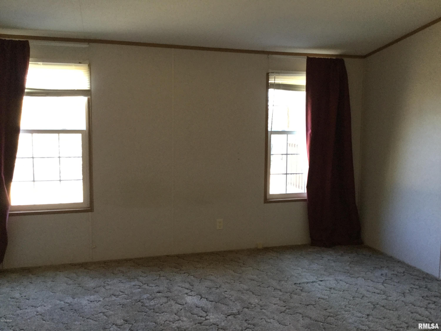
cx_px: 220
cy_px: 166
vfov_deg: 45.4
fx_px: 395
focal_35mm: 31
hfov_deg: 58.4
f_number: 2.4
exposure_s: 1/30
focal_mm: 3.3
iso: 100
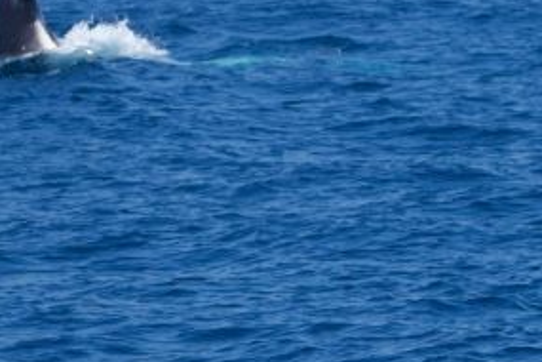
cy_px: 313
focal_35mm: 561
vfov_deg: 2.5
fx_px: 8446
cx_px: 87
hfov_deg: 3.7
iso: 1250
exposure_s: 1/3200
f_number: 8
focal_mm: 200
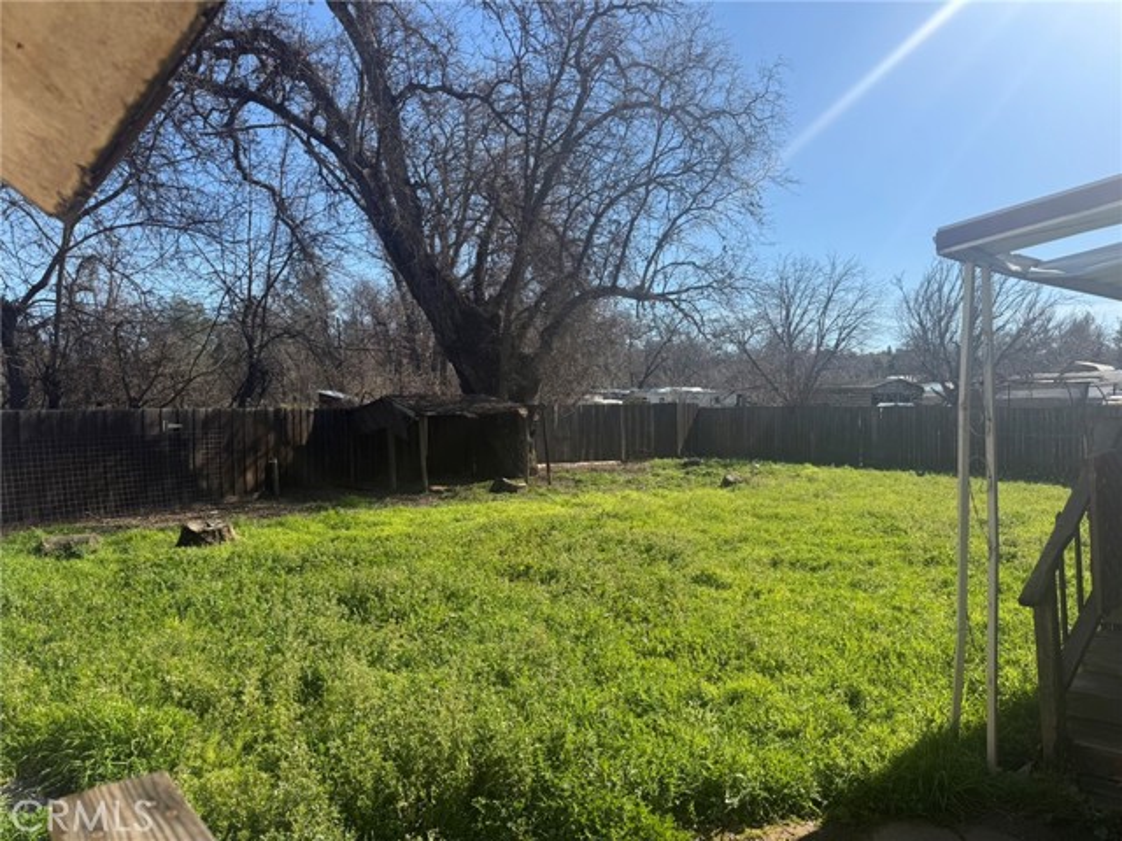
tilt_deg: -1.3
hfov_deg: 71.6
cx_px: 561
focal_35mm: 24
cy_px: 420
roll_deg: +0.9
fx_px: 778
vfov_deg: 56.8
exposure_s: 1/3279
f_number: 1.78
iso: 80
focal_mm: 6.76
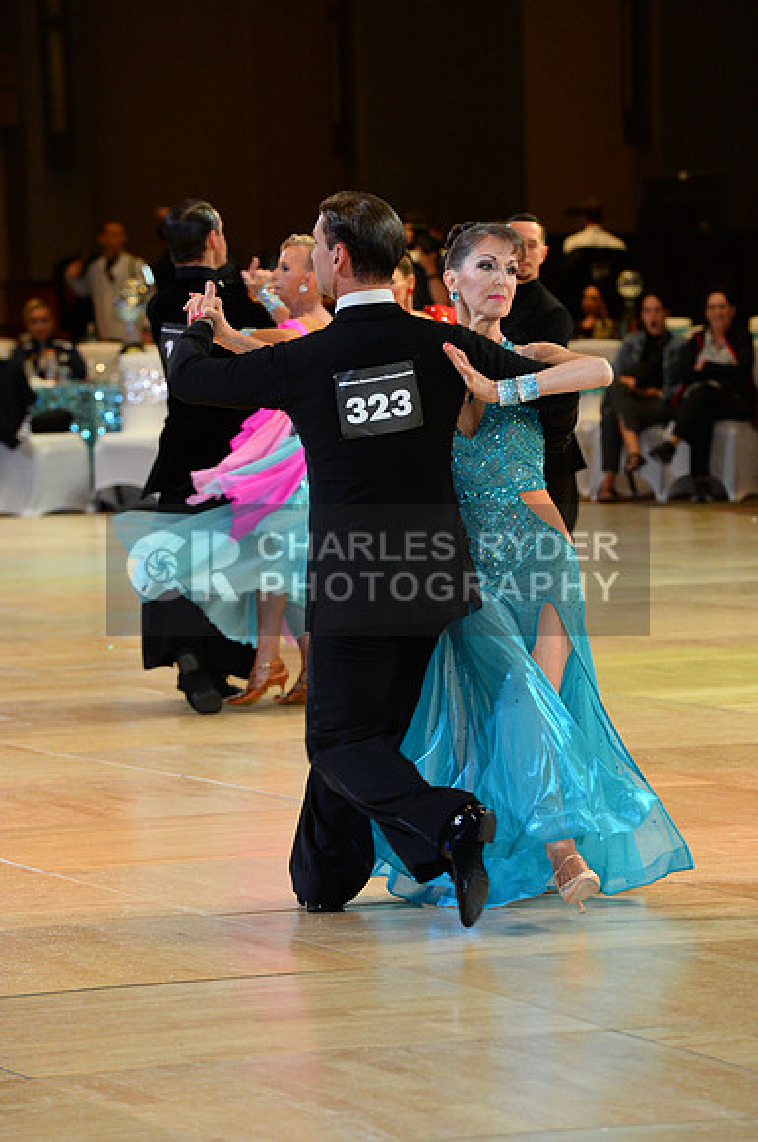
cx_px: 379
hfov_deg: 6.8
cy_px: 571
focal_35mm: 200
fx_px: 6335
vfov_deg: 10.3
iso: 5000
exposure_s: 1/250
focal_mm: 200
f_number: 5.6
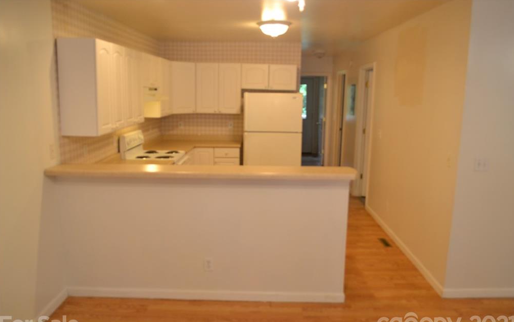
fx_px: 392
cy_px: 173
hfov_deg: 66.5
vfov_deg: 44.5
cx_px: 259
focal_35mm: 28
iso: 720
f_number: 3.5
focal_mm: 18
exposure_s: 1/60
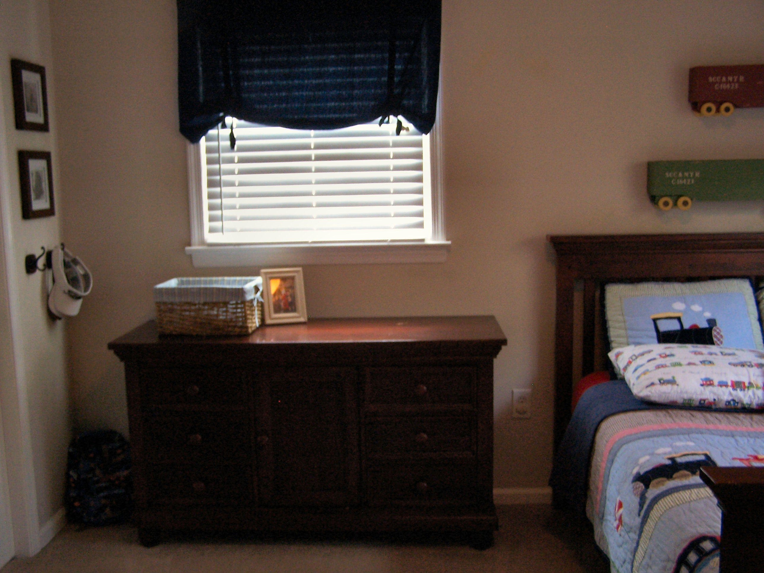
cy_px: 286
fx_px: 839
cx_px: 382
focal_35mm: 38
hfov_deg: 49.0
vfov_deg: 37.7
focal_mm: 6.3
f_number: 2.8
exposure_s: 1/10
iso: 140
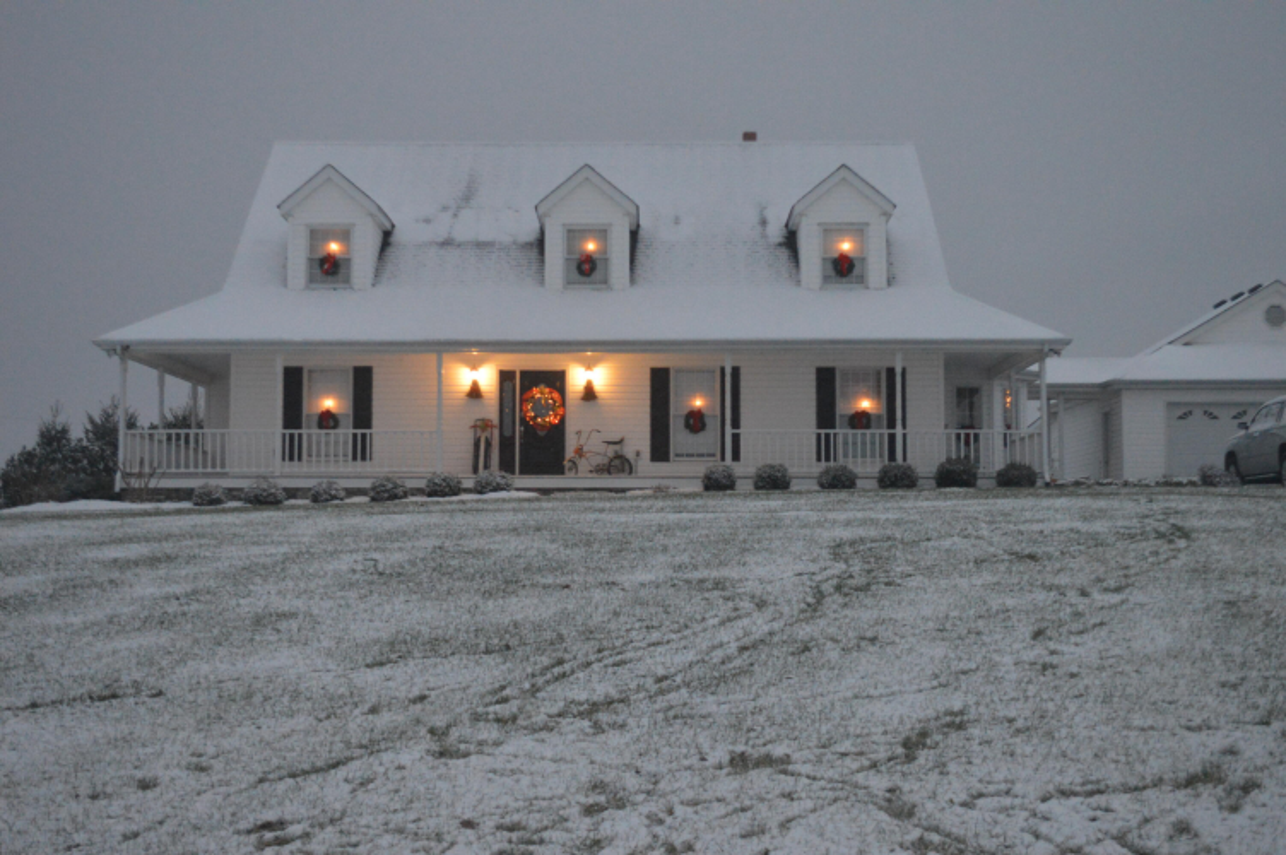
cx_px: 643
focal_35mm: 52
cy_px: 428
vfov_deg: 25.7
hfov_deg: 37.9
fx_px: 1874
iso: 3200
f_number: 5
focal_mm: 35
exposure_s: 1/60
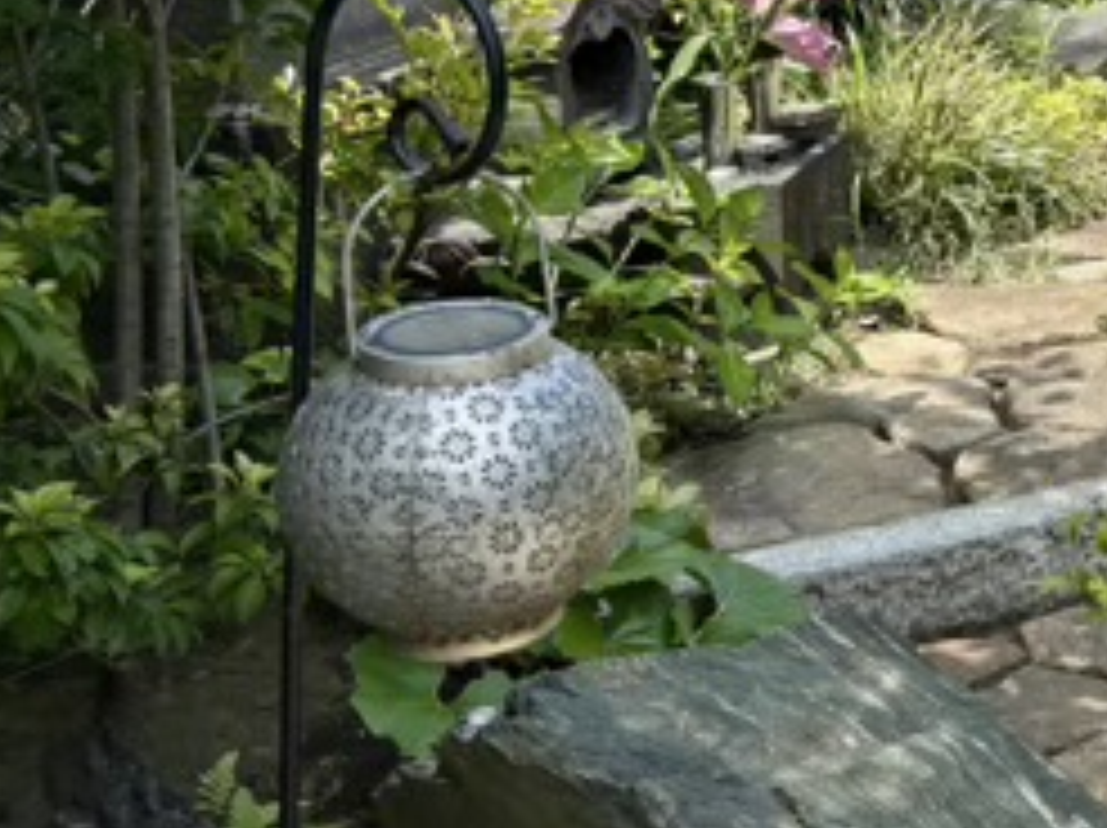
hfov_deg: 23.2
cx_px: 1467
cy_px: 146
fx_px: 2364
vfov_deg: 19.6
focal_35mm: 74
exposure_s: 1/1522
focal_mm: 5.96
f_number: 1.6
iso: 50
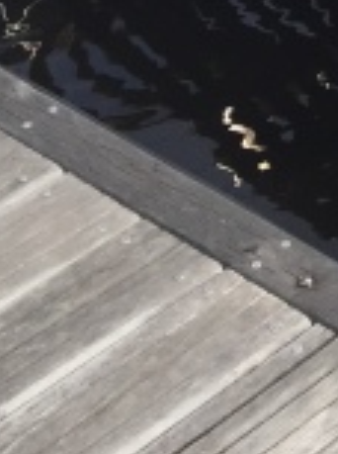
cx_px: 1050
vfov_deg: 12.3
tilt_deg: -29.1
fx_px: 1987
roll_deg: +1.8
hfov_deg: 8.1
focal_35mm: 152
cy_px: -252
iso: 32
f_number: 2.2
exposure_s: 1/1364
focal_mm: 4.15
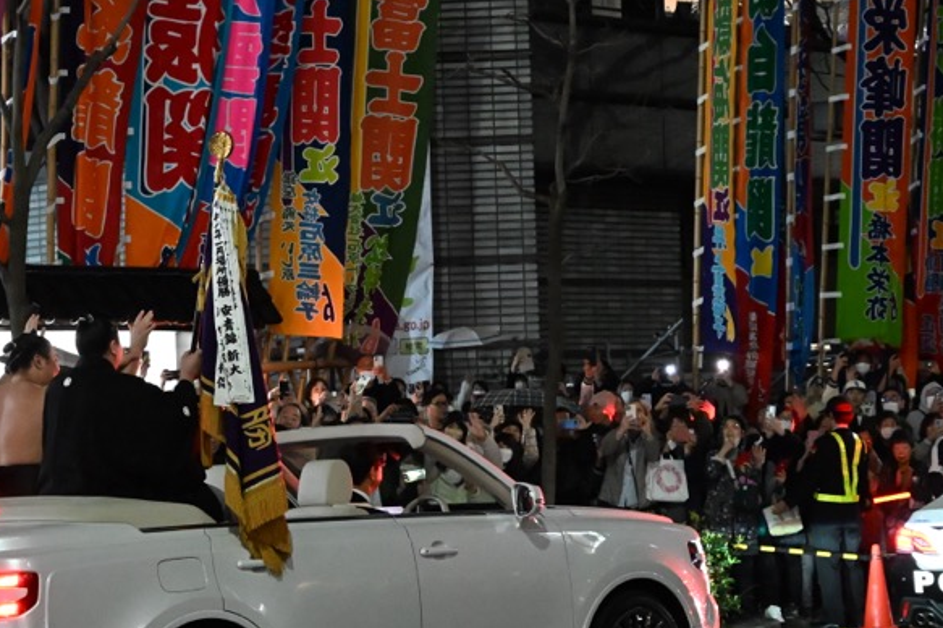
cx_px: 302
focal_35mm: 103
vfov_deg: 13.3
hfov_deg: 19.8
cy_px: 401
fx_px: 2696
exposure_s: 1/60
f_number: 6.3
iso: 11400
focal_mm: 50
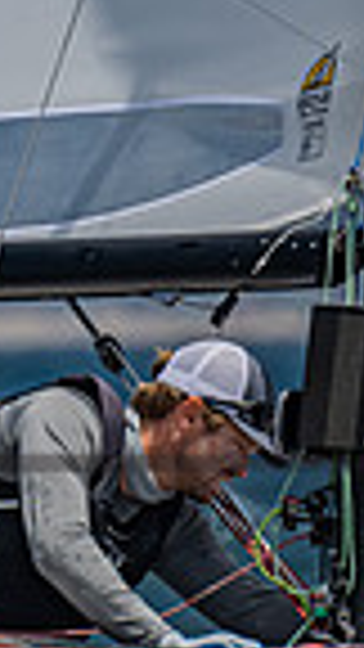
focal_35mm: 1564
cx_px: -741
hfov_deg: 0.8
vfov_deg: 1.4
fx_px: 26836
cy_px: 569
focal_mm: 370
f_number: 6.3
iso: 400
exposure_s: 1/2500
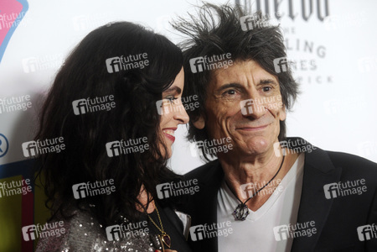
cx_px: 188
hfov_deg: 18.6
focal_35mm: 110
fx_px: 1152
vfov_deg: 12.5
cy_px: 126
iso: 1600
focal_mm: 110
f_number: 3.5
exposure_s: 1/320
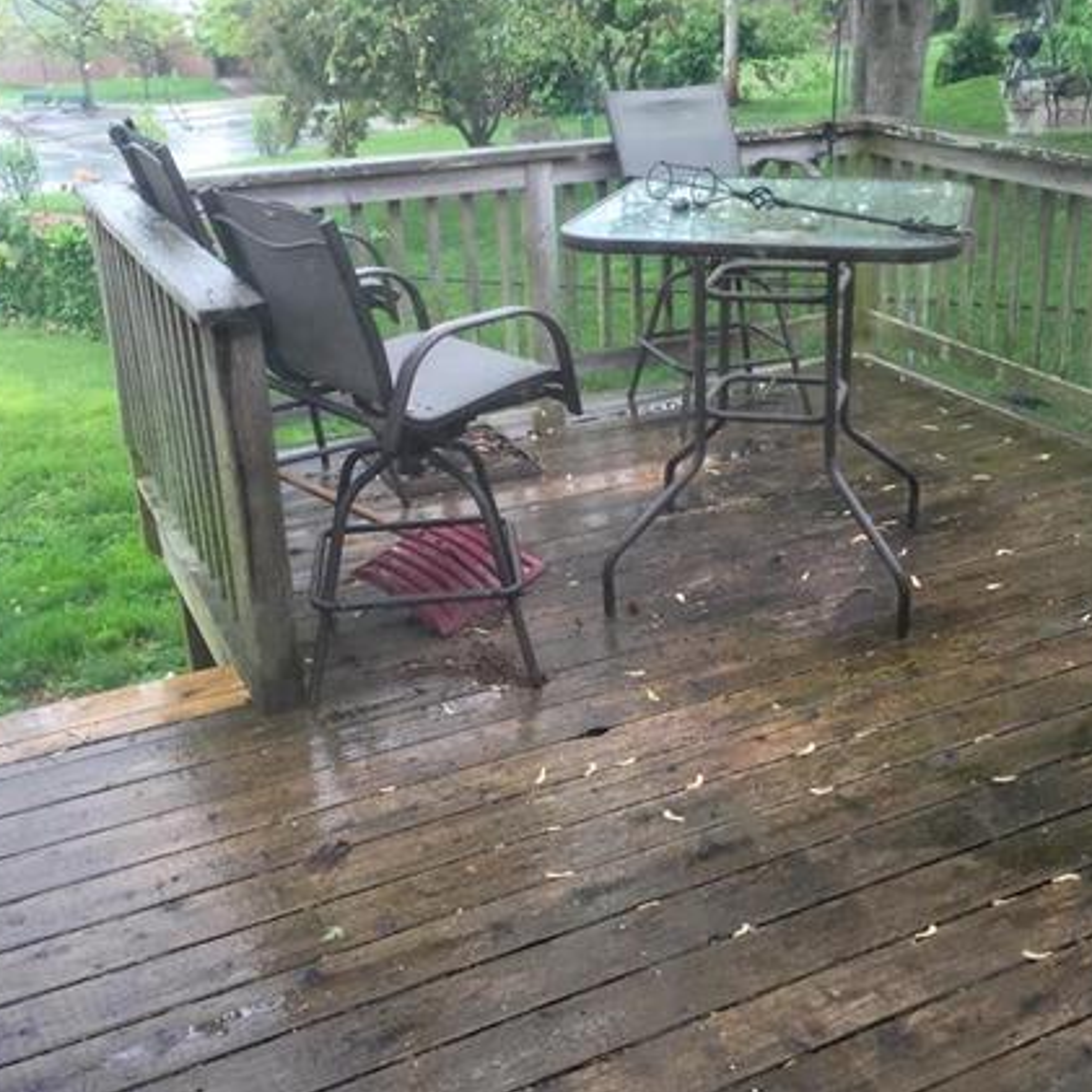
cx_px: 667
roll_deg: +0.1
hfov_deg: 42.6
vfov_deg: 42.8
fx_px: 1392
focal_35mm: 39
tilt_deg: -22.3
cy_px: 514
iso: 50
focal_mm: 4.15
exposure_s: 1/30
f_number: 2.2
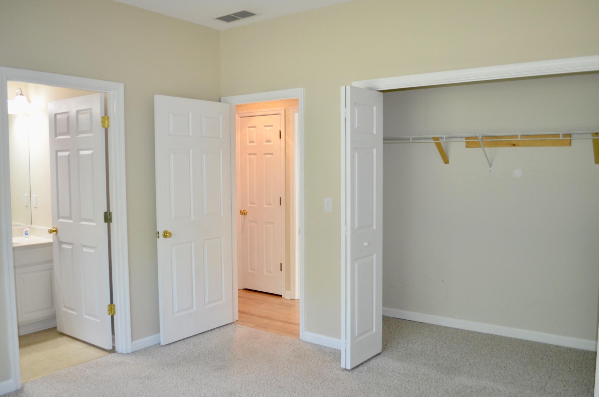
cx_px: 300
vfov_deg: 47.7
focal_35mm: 27
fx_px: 448
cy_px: 198
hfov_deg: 67.5
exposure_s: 1/60
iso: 560
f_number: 3.5
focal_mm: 18
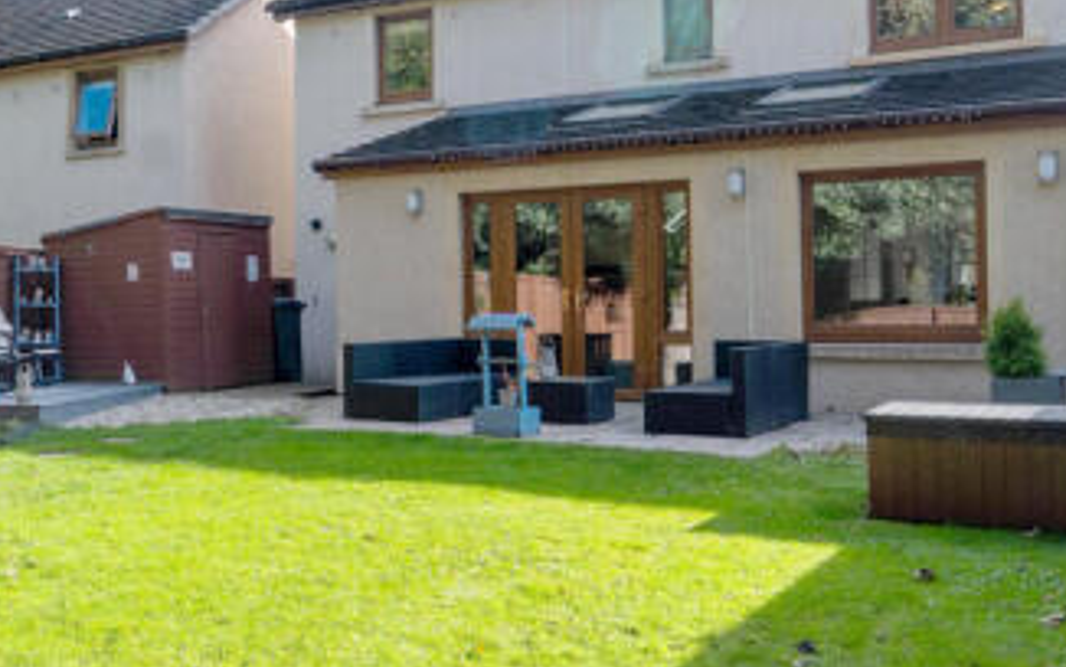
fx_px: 1338
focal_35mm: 46
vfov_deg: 28.0
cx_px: 195
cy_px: 289
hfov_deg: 41.4
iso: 100
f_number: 7.1
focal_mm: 15
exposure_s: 1/500
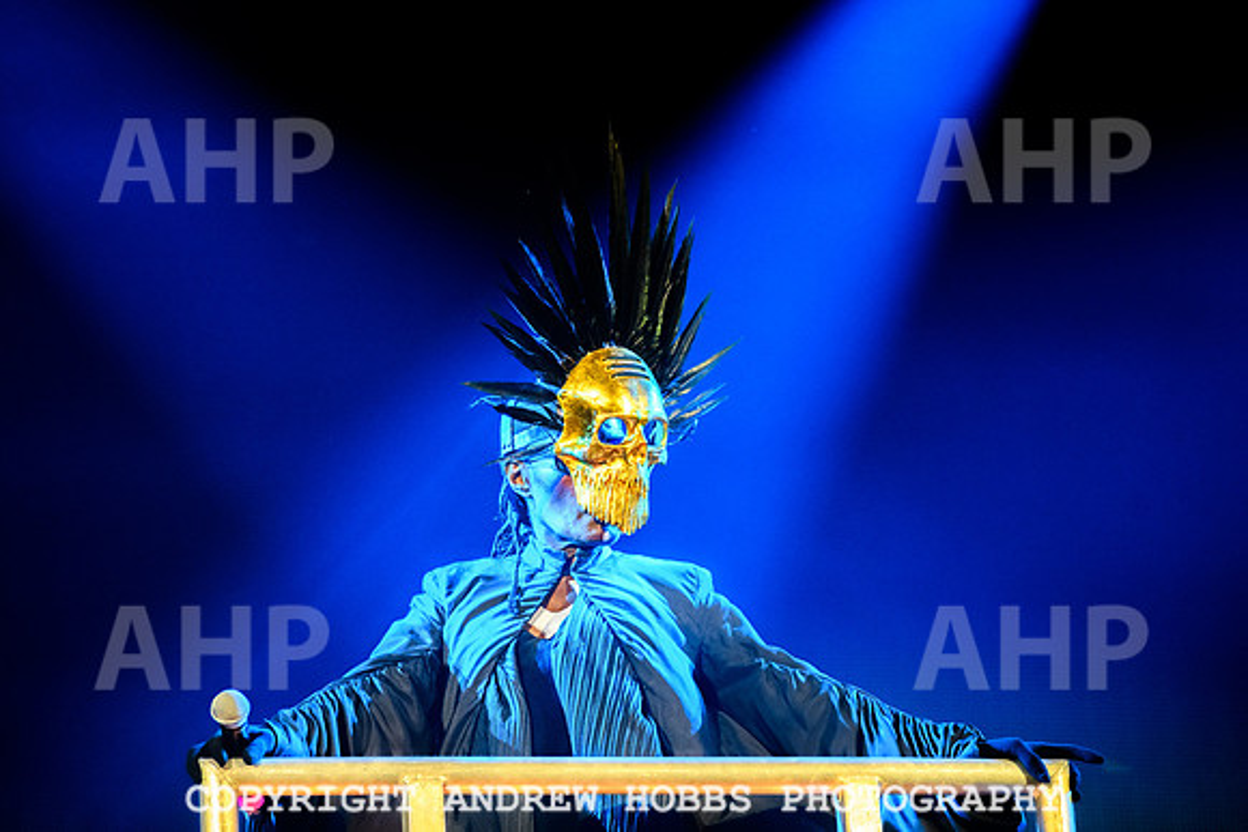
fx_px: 7005
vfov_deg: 6.8
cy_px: 416
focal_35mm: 202
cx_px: 624
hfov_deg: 10.2
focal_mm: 200
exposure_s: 1/1000
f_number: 3.5
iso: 3200
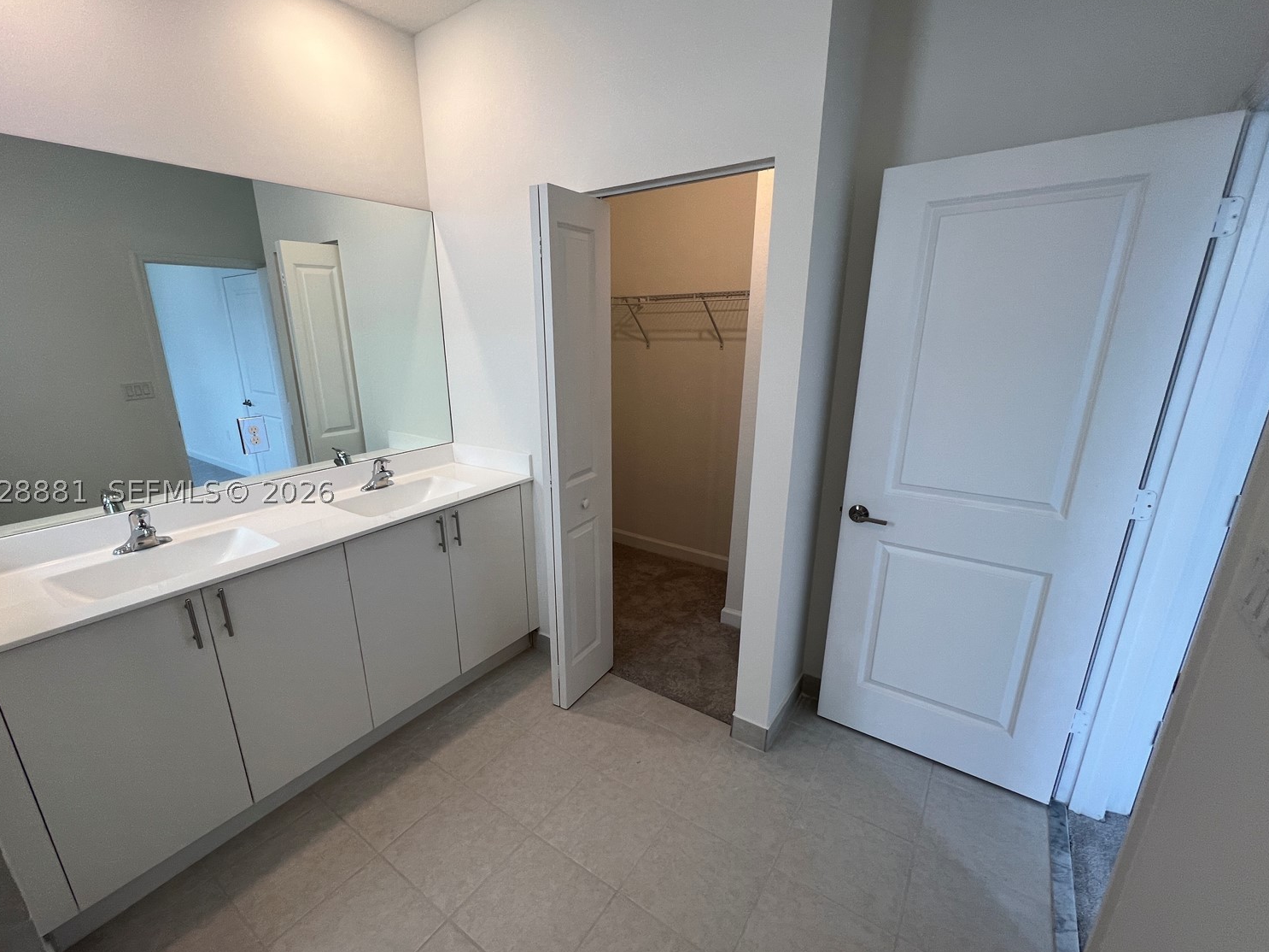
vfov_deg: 85.6
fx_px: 513
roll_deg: +0.6
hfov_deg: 101.9
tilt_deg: -16.6
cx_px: 595
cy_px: 491
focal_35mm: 14
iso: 80
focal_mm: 1.57
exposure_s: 1/120
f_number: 1.8
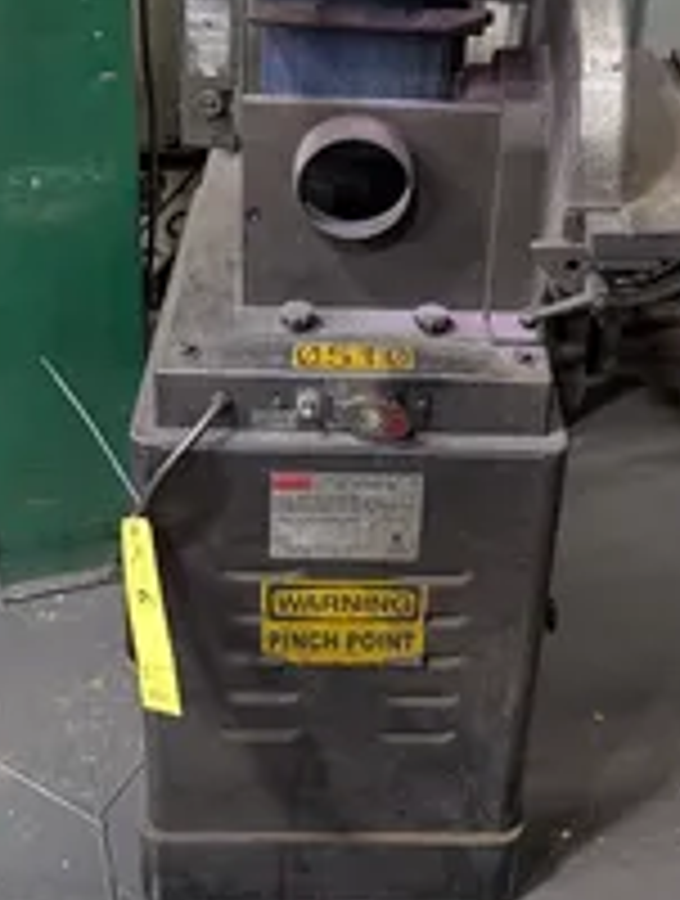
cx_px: 435
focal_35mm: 48
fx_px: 1252
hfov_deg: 30.2
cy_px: 171
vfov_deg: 38.0
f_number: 1.68
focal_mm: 6.9
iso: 697
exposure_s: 1/120
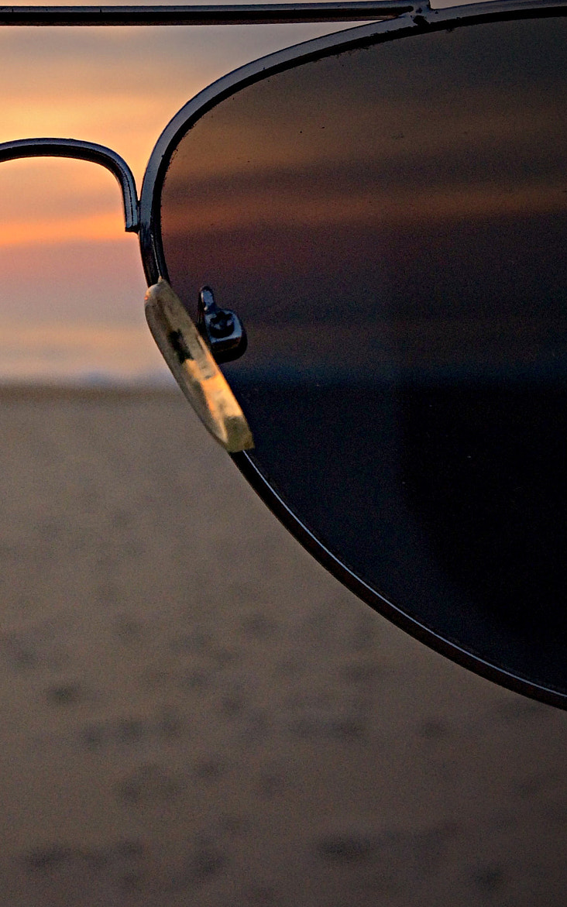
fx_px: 1038
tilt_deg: -7.7
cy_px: 455
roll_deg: +0.0
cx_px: 31
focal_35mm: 42
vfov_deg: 47.2
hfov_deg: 29.0
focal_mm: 4.15
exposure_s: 1/193
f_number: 2.2
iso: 32
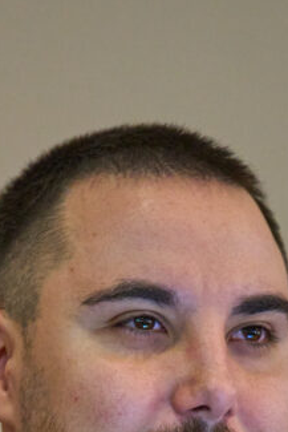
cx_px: 90
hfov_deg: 2.6
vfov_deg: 3.9
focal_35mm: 531
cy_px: 476
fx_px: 6365
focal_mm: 150
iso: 2500
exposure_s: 1/100
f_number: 3.2
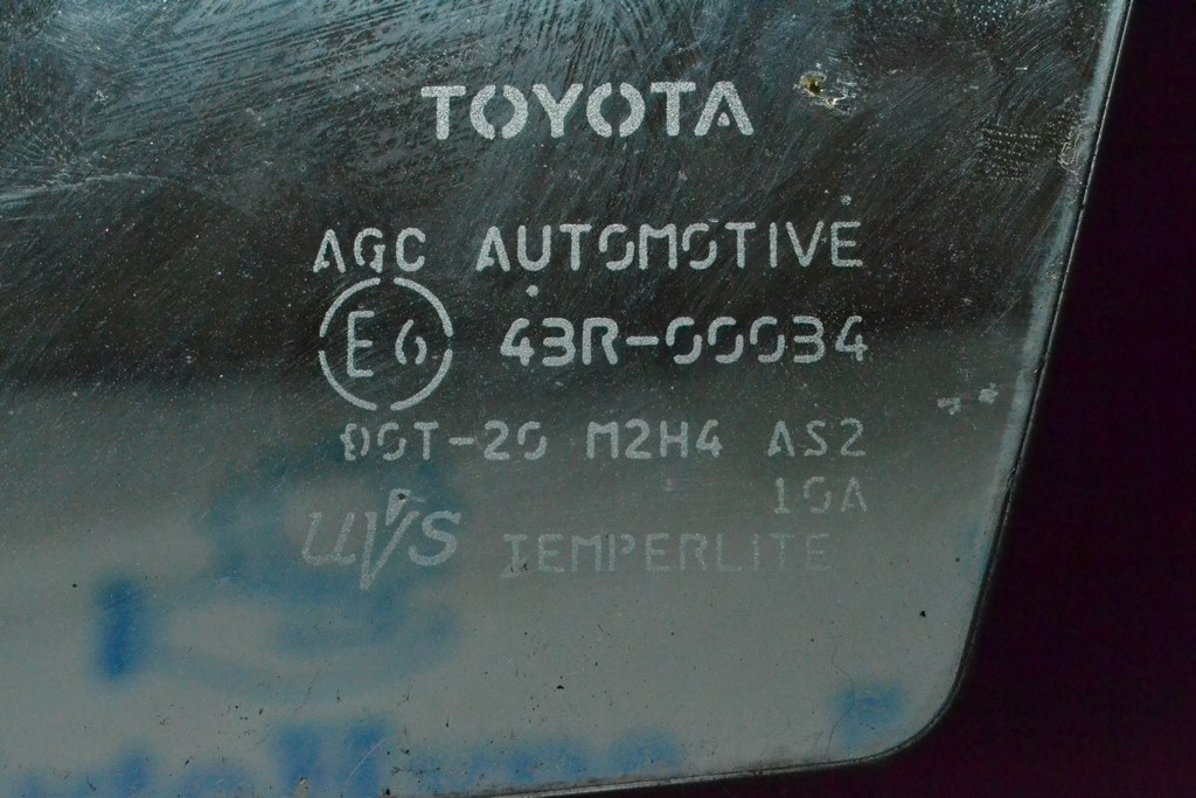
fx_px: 2741
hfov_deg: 24.6
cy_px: 399
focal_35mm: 82
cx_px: 598
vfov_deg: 16.6
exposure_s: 1/1000
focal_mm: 55
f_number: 16
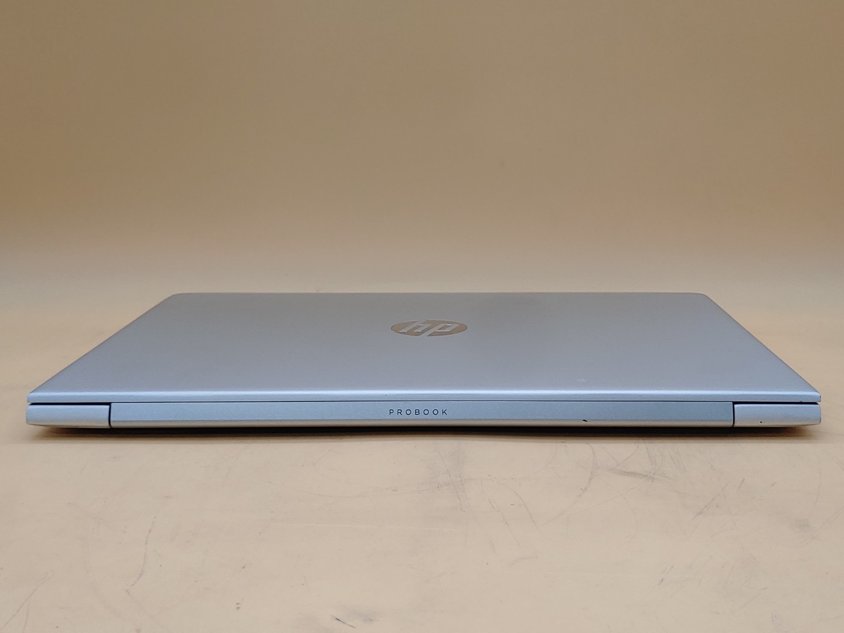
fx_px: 1000
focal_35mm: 41
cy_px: 316
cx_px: 422
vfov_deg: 35.1
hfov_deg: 45.8
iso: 50
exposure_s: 1/194
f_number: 1.8
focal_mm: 4.36
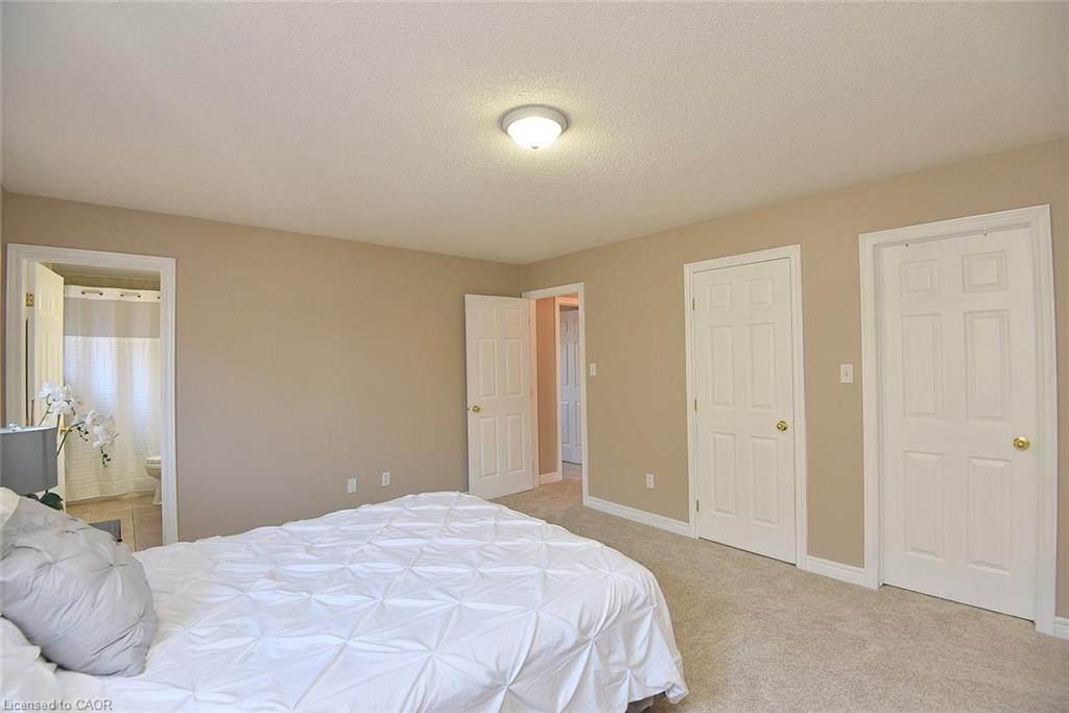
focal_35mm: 16
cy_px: 356
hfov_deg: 96.7
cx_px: 534
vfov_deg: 73.8
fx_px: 475
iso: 500
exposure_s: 1/60
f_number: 6.3
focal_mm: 16
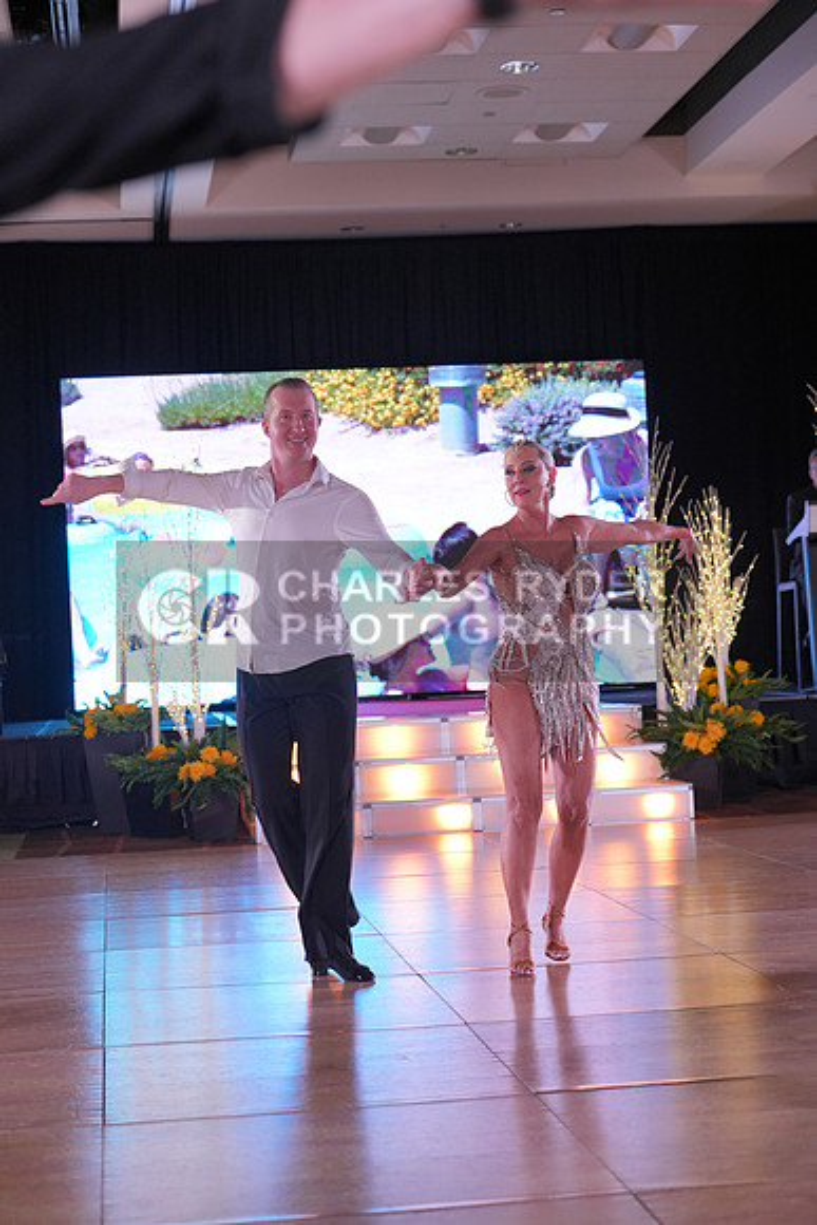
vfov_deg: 31.0
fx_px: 2211
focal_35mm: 65
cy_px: 612
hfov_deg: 20.9
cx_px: 408
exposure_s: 1/400
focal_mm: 65
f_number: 3.5
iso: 1600
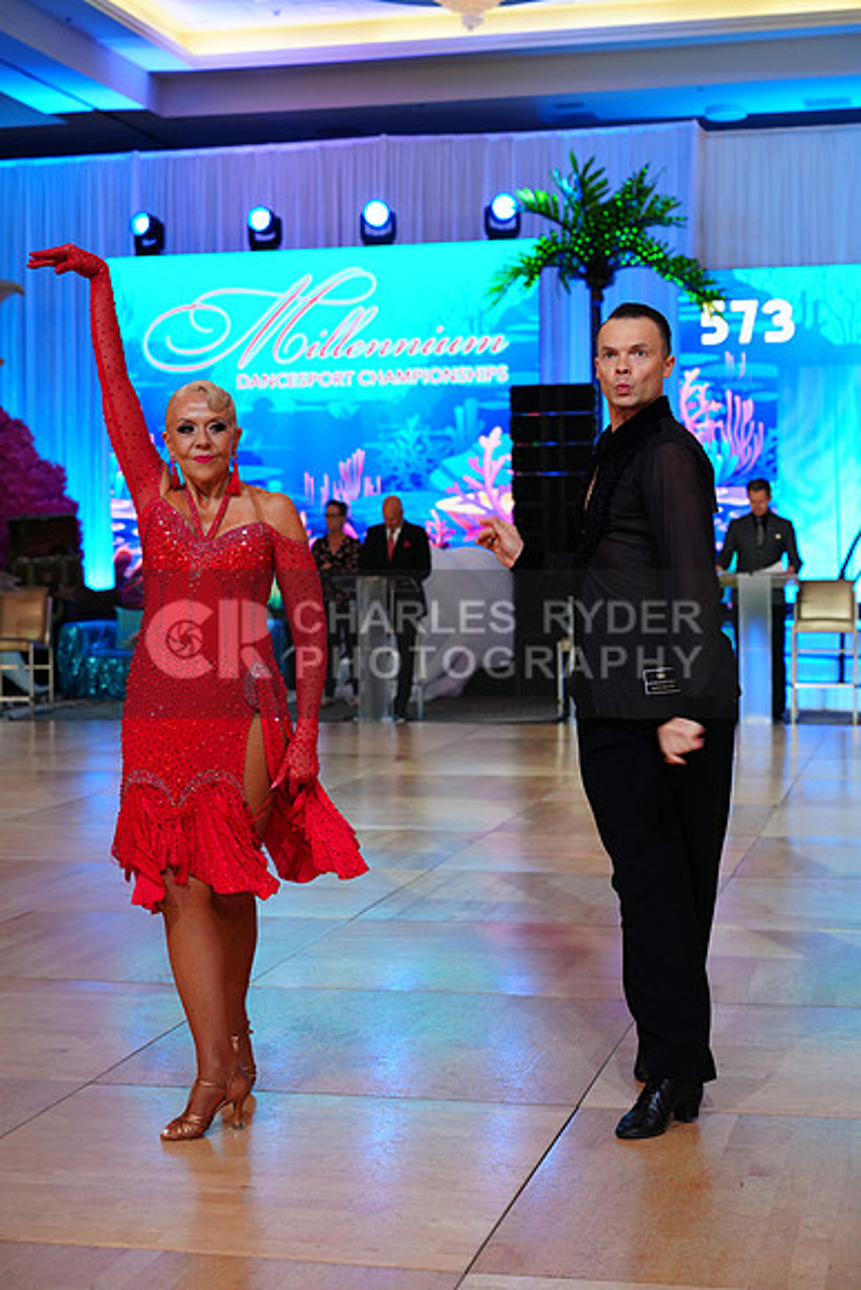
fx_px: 2079
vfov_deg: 34.5
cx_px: 430
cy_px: 645
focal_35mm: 58
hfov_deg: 23.4
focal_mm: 58
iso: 1250
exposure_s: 1/320
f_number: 4
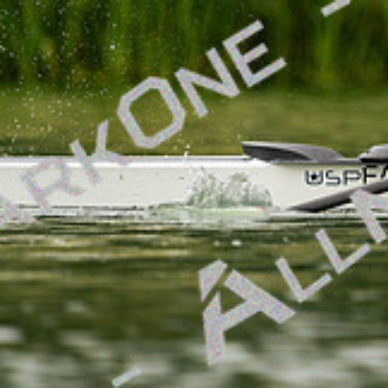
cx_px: 685
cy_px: -6
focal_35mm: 1827
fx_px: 23169
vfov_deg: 1.0
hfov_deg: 1.0
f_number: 6.3
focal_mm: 600
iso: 400
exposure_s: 1/2000
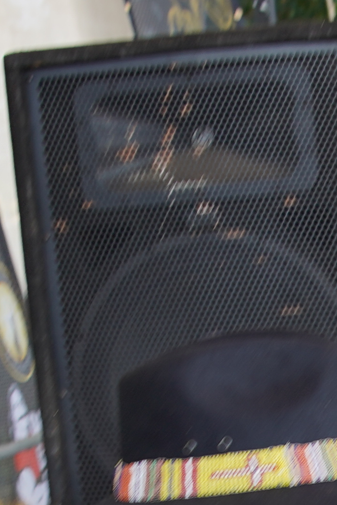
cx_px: 418
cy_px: 701
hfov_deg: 9.9
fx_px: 1923
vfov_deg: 14.2
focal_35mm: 137
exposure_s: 1/125
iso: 100
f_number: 4.5
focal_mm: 24
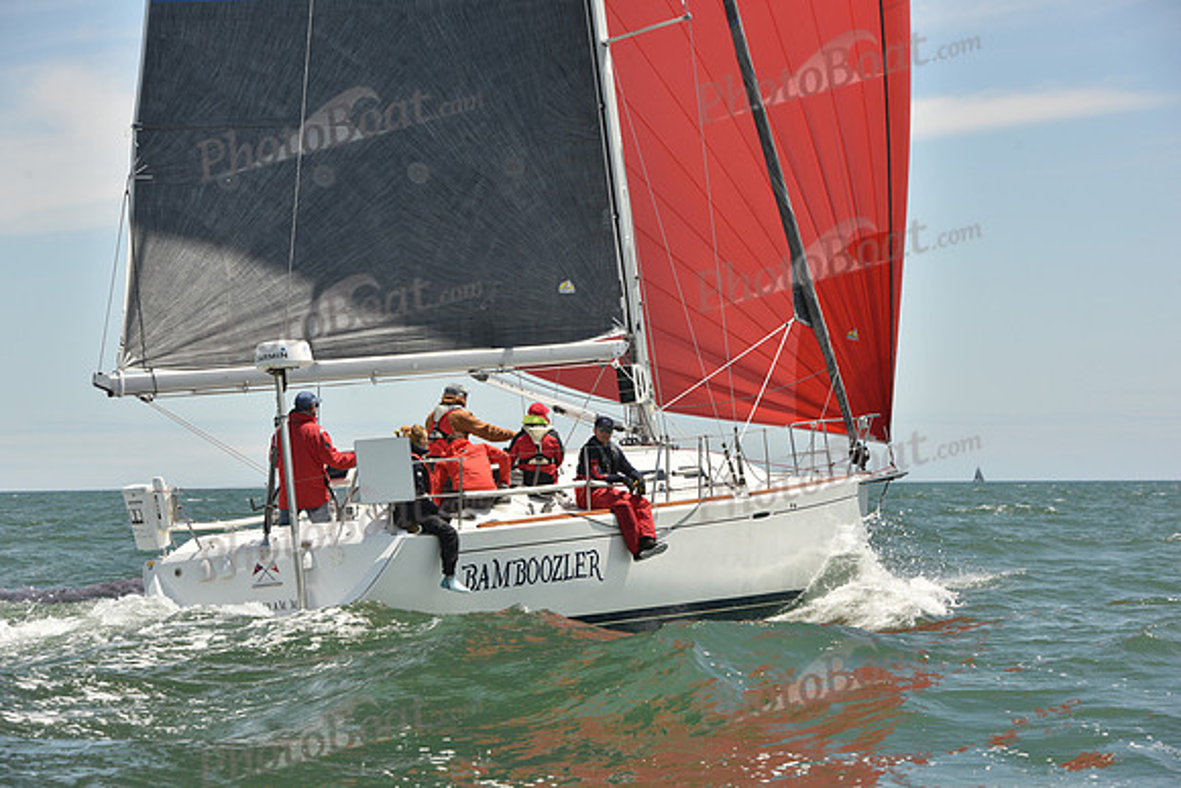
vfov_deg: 9.5
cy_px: 394
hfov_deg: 14.2
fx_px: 4758
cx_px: 590
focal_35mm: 145
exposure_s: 1/800
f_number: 11
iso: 320
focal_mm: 145
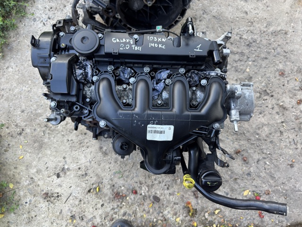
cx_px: 151
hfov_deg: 71.6
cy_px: 114
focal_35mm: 24
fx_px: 209
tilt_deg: -82.6
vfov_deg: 56.8
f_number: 1.78
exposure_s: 1/122
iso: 100
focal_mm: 6.76
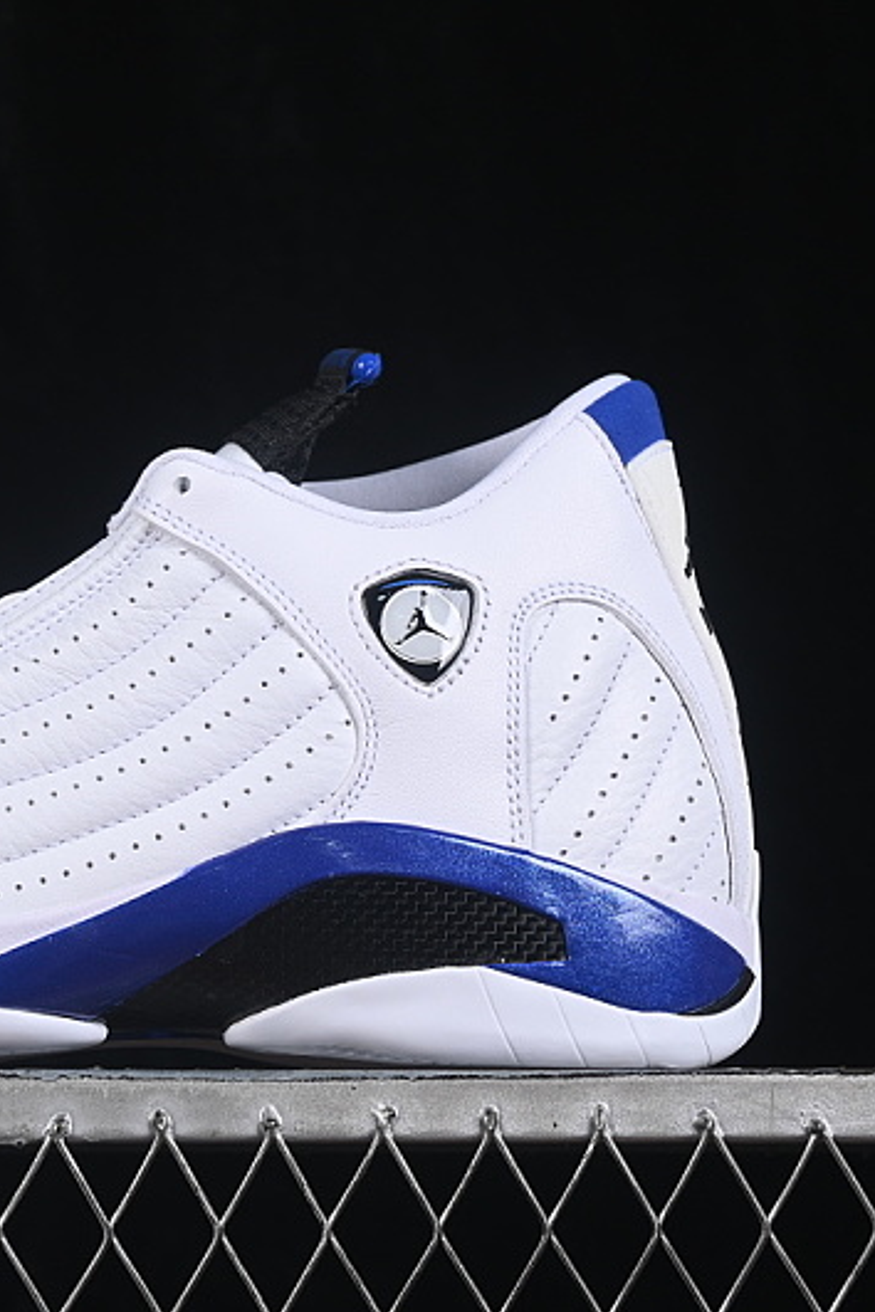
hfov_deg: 12.0
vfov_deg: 18.1
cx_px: 57
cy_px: 656
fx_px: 4119
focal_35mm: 113
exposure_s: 1/80
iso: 160
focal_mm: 50
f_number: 8
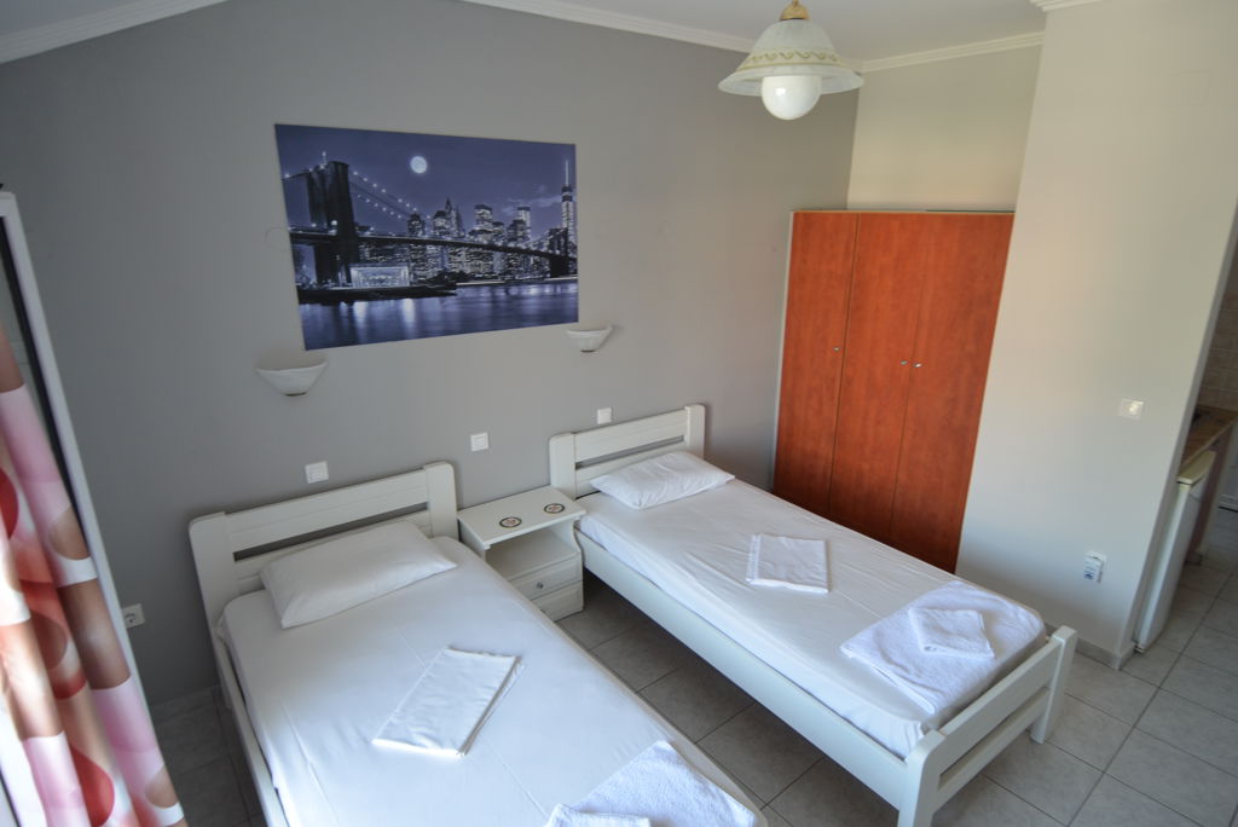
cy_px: 414
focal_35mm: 18
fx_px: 619
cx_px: 619
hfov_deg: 90.0
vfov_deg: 67.5
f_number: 4.5
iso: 400
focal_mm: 12
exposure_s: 1/80
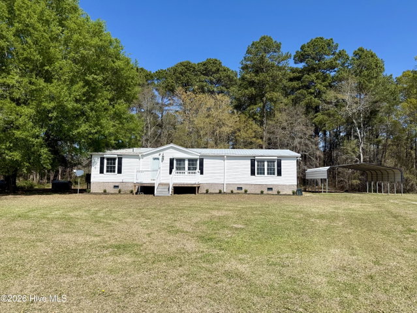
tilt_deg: +4.5
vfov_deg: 56.9
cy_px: 156
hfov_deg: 71.6
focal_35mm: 24
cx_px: 208
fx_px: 289
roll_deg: -1.3
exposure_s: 1/5714
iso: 80
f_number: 1.78
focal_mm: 6.76
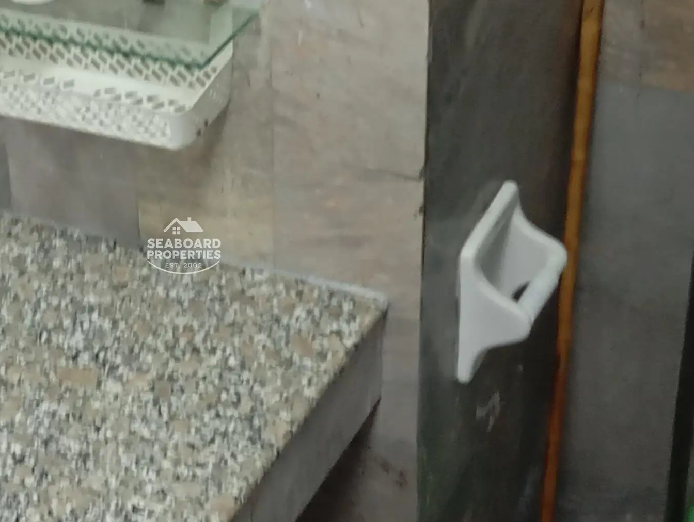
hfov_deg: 22.8
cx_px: 184
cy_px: 246
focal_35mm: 85
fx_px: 1707
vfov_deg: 17.4
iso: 1275
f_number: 1.8
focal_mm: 4.22
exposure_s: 1/25
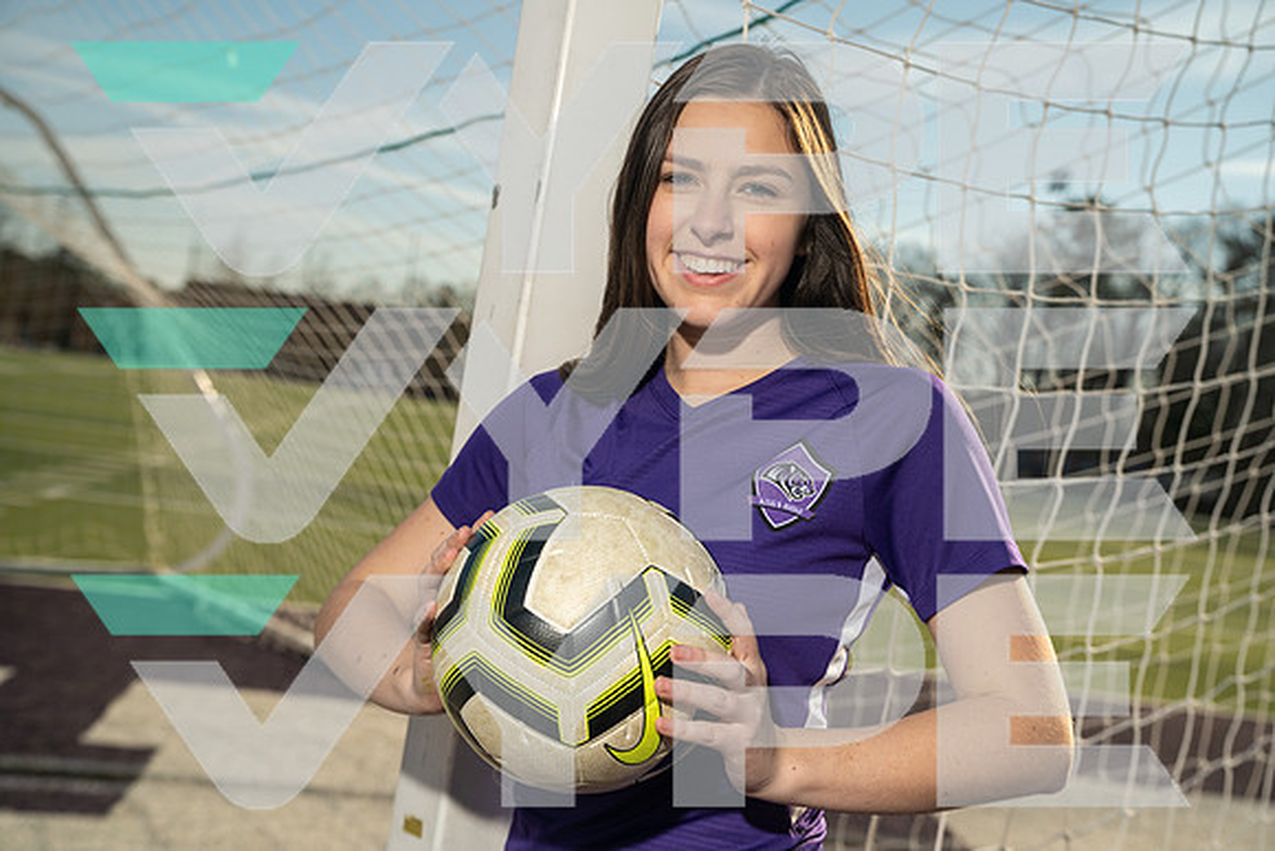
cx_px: 638
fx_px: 1523
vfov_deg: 31.2
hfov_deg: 45.4
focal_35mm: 43
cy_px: 426
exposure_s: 1/250
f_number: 4.5
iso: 200
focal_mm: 43
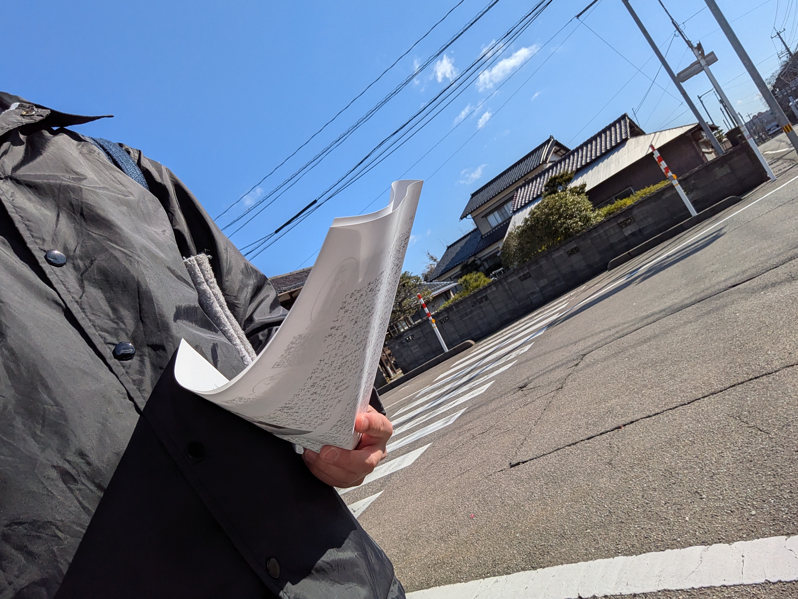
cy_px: 300
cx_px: 399
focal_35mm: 21
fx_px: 484
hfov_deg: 79.0
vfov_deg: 63.4
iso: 42
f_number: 2.2
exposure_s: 1/2611
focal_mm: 2.74
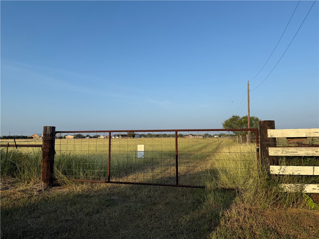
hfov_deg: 71.6
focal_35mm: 24
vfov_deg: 56.8
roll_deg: -1.3
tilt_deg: +3.6
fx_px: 221
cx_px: 160
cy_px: 120
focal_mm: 6.76
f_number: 1.78
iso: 80
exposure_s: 1/3759
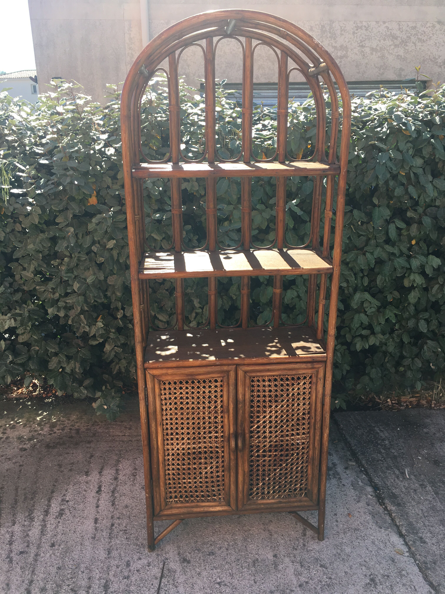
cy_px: 297
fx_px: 497
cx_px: 222
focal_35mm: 29
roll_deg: -0.2
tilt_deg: -18.4
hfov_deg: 48.2
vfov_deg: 61.7
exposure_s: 1/601
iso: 25
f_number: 2.2
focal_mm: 4.15
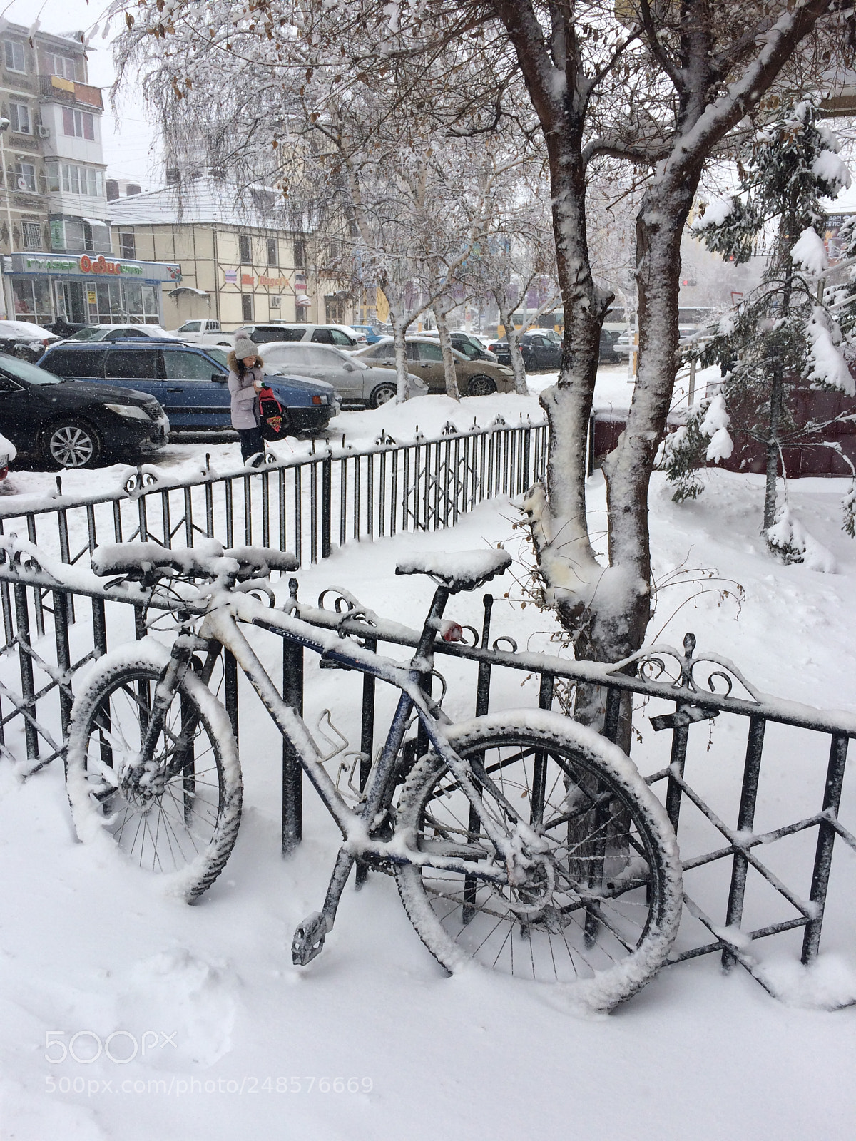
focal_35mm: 29
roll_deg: +0.0
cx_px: 428
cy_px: 570
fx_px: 956
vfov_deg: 61.7
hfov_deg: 48.2
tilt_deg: -17.4
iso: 32
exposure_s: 1/1140
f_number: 2.2
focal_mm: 4.15
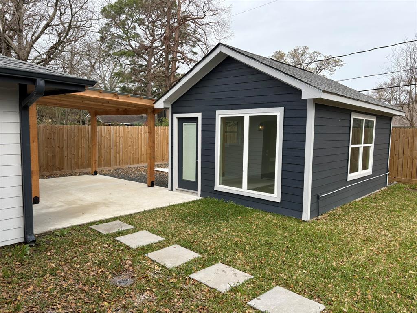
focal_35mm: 26
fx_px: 313
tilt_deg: -2.3
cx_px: 208
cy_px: 156
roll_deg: -1.8
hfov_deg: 67.3
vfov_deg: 53.1
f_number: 1.6
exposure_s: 1/933
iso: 50
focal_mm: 5.96
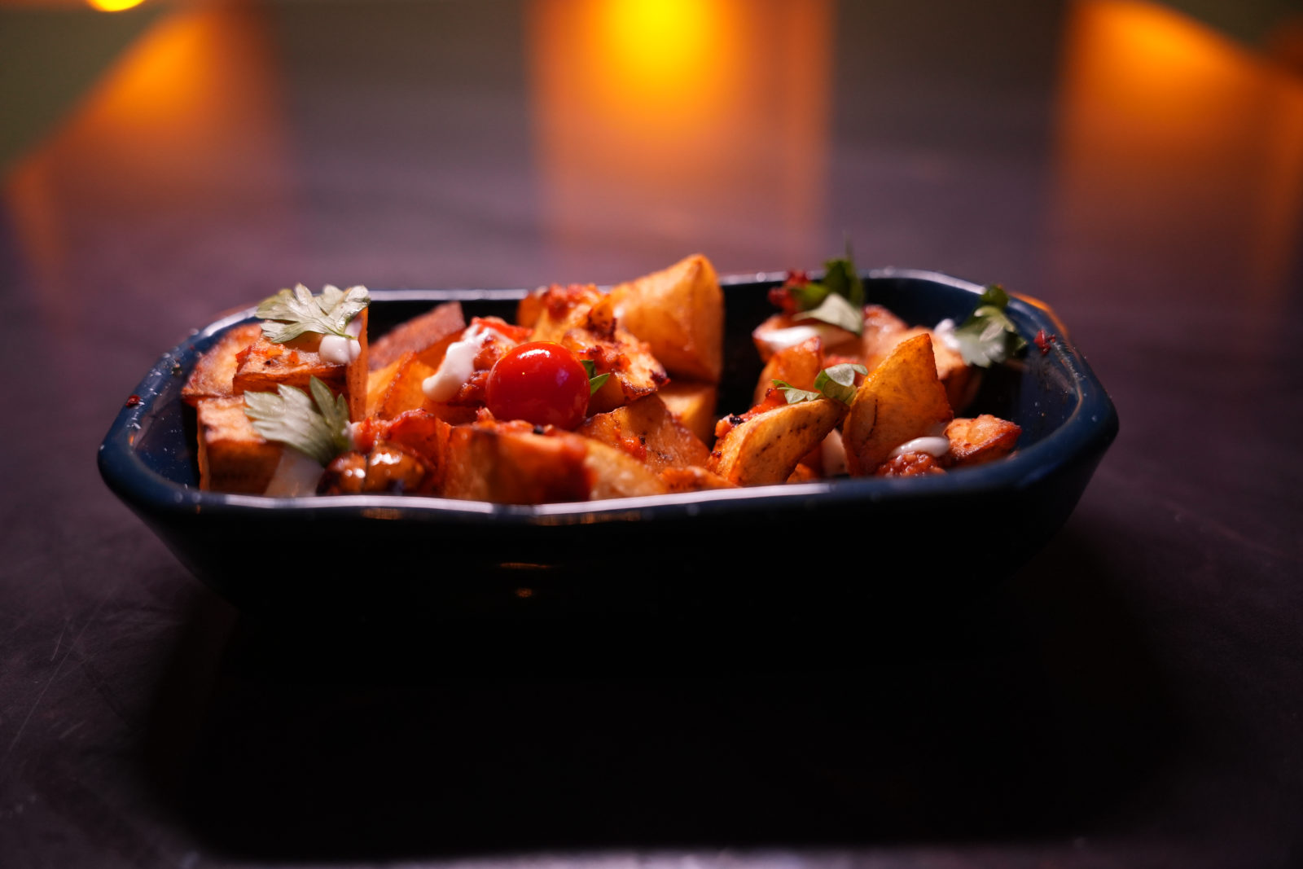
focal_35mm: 37
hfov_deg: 52.3
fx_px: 1328
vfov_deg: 36.2
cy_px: 434
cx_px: 652
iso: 2000
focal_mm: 36.7
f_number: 3.2
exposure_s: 1/100
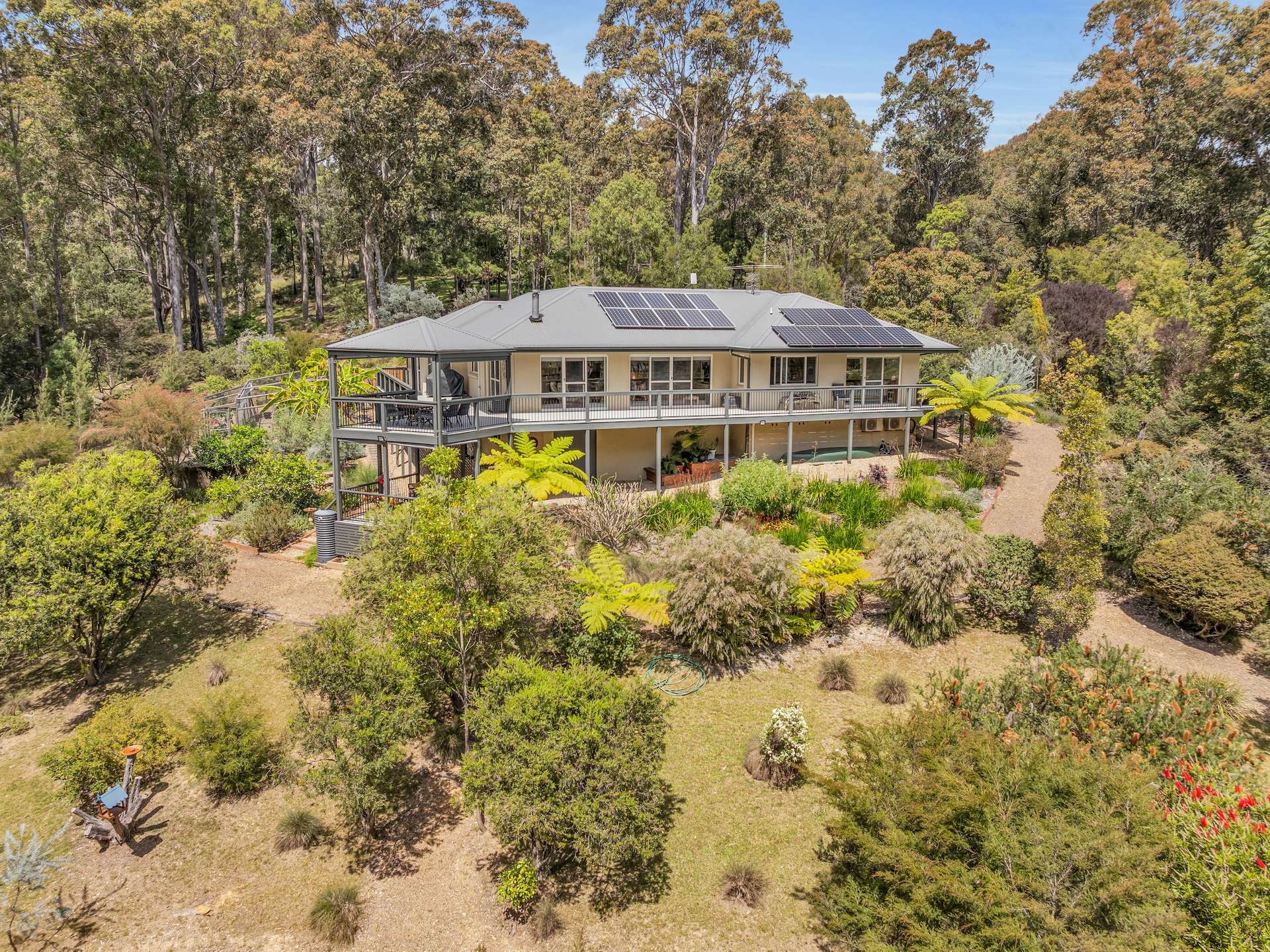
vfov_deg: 56.8
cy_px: 476
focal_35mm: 24
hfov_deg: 71.6
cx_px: 635
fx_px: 880
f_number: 2.8
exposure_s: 1/1250
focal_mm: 12.29
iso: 120
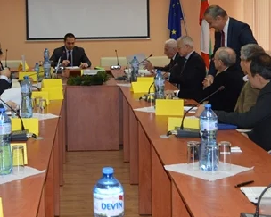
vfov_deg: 20.5
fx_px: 593
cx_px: 84
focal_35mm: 74
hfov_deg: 25.5
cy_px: 43
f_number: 4
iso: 400
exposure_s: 1/80
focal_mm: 20
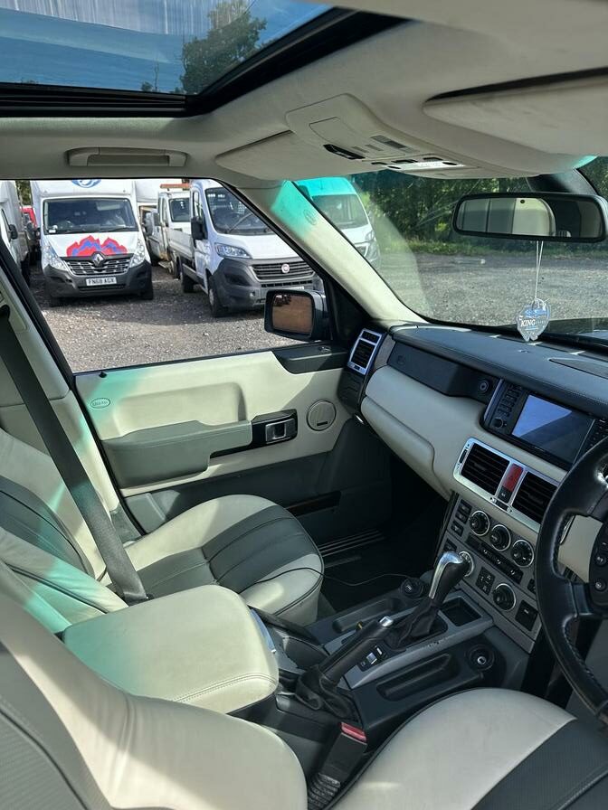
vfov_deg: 71.6
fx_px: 562
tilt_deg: -19.1
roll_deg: +2.7
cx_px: 304
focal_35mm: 24
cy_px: 405
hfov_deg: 56.8
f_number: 1.78
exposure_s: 1/1227
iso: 80
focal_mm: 6.86
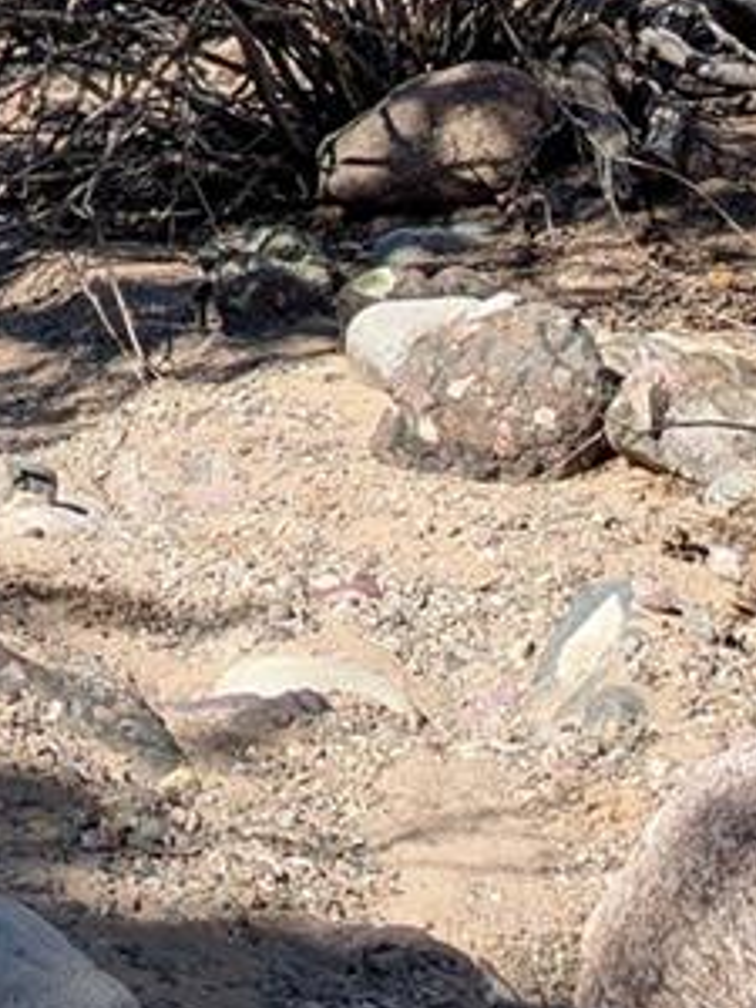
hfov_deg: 13.8
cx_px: -408
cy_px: -289
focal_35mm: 100
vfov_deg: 18.3
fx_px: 2912
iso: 43
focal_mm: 5.43
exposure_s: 1/1205
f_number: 1.89
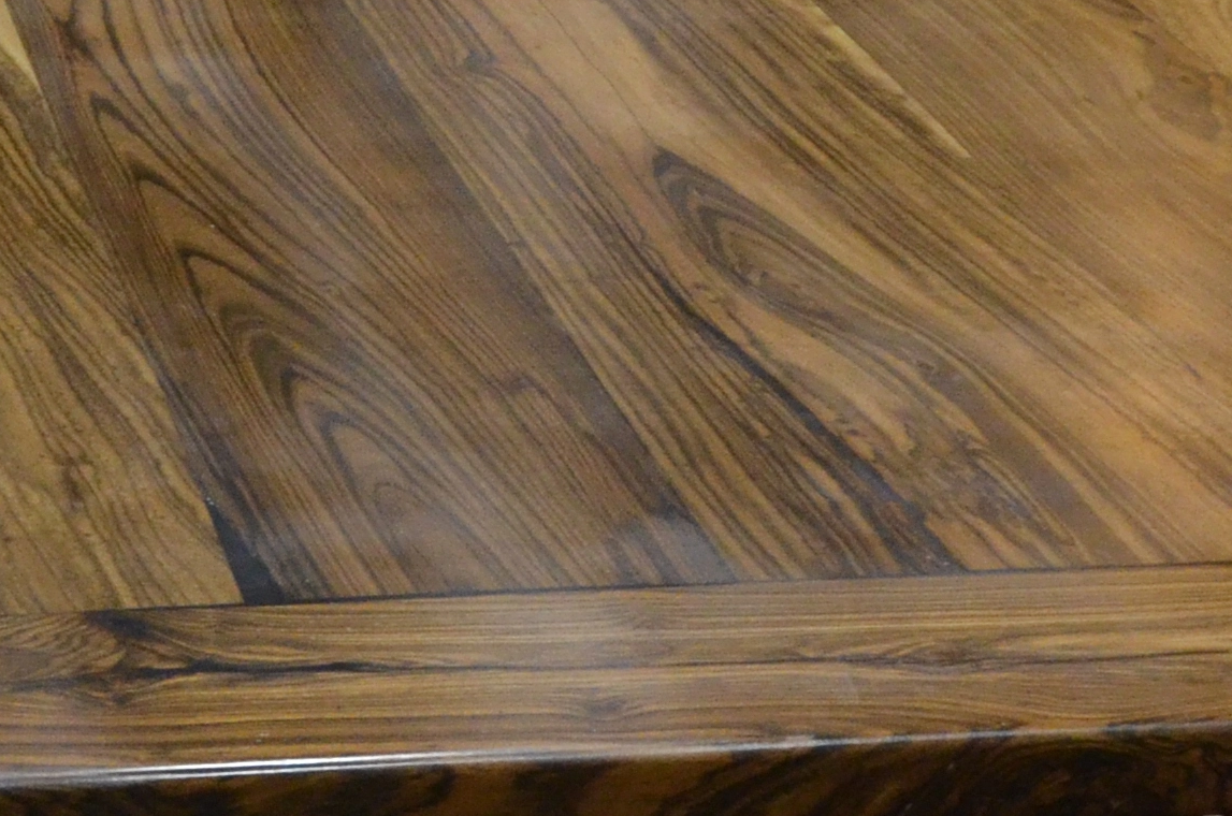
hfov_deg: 17.3
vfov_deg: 11.7
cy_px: 237
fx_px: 3962
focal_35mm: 116
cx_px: 37
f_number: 4.5
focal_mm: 18
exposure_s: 1/80
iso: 2000
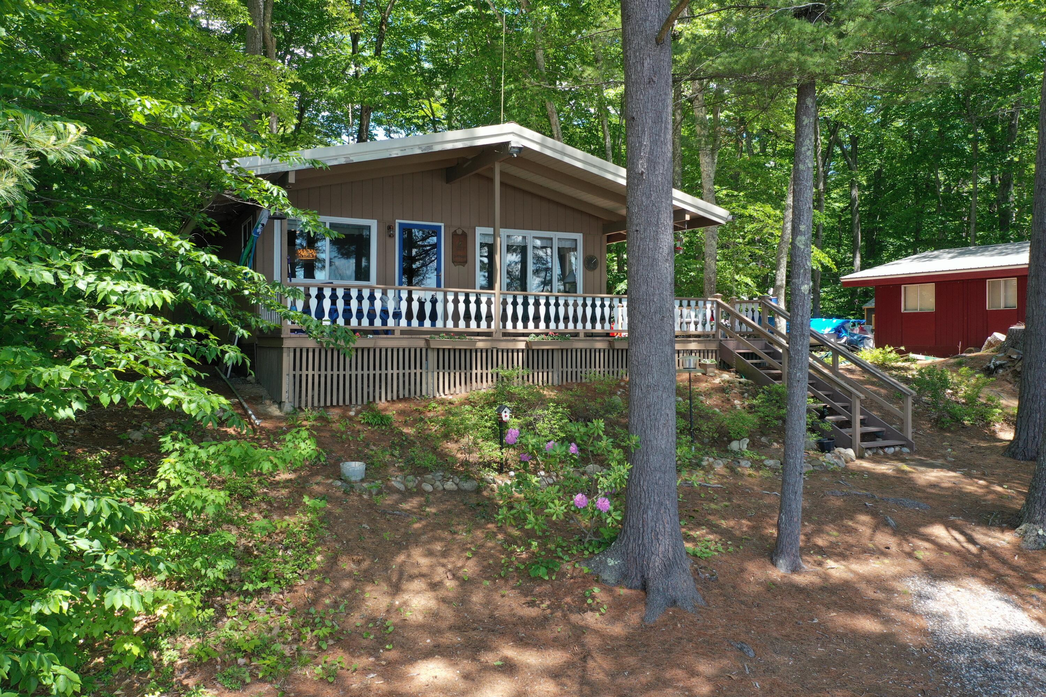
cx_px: 523
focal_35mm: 28
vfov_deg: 46.4
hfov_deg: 65.5
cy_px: 348
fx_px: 813
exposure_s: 1/120
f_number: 4.5
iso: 100
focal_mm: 10.26
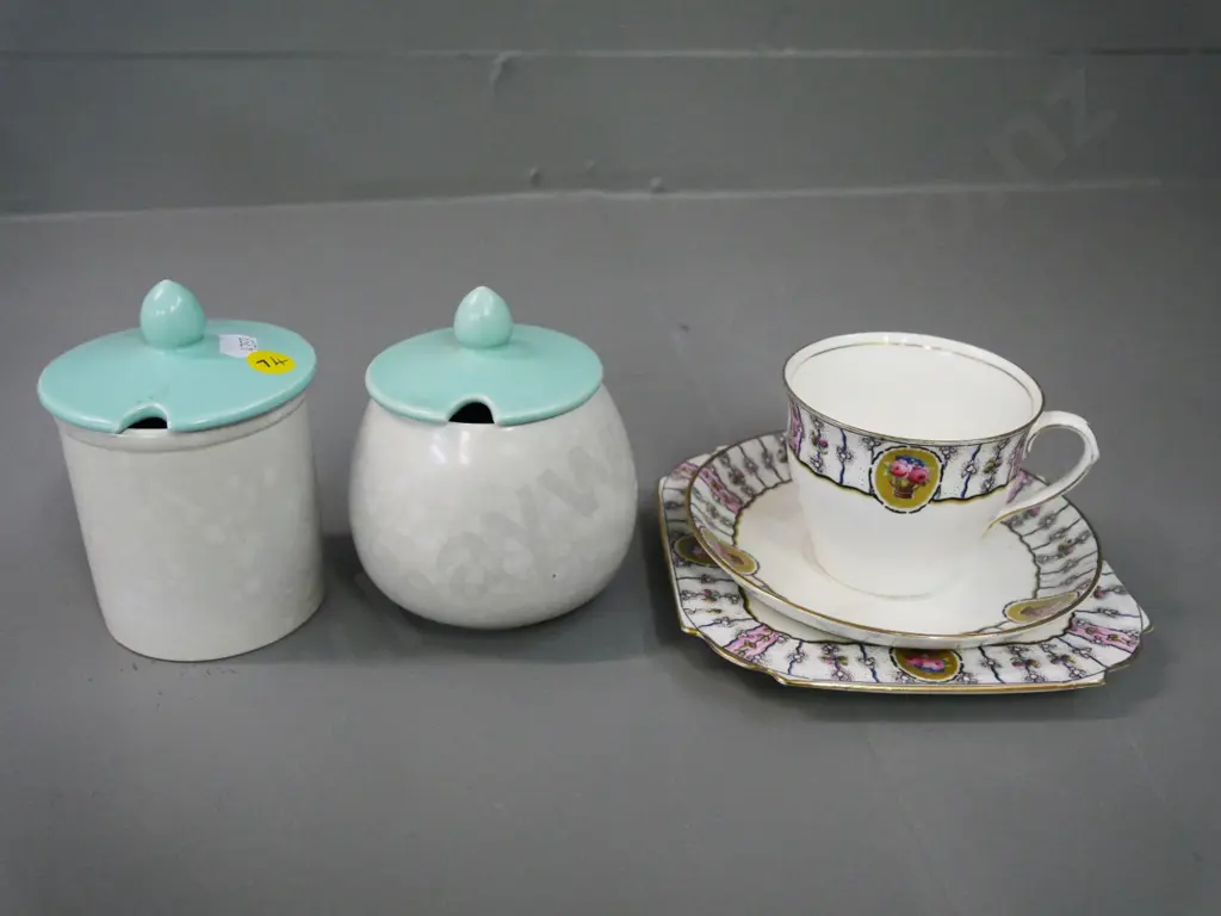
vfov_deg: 41.8
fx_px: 1199
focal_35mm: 34
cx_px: 610
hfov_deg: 54.0
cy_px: 458
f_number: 4.5
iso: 3200
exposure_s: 1/250
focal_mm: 17
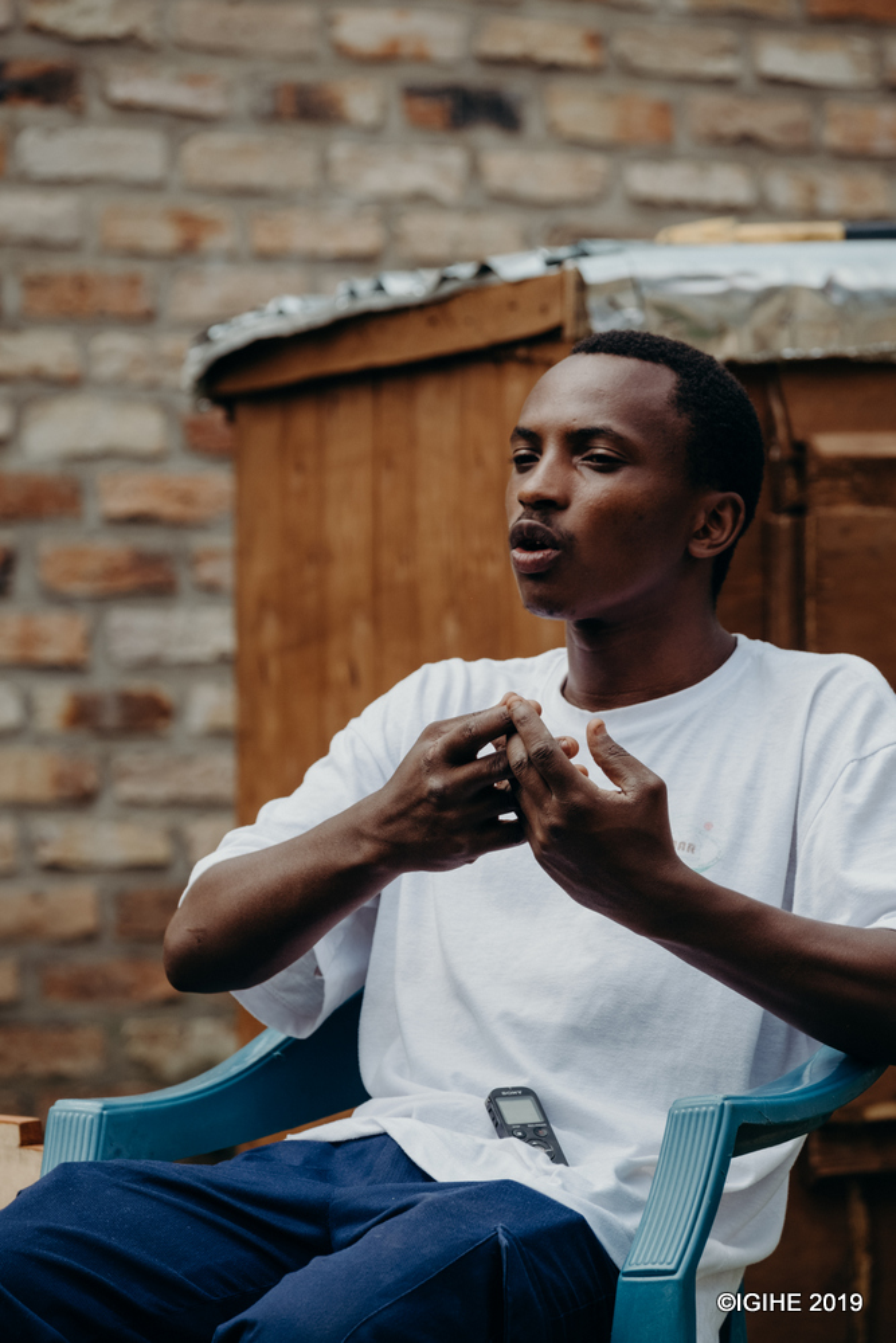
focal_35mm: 210
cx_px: 448
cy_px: 672
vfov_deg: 9.8
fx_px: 7837
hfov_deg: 6.5
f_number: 4.5
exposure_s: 1/800
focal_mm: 140
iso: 400
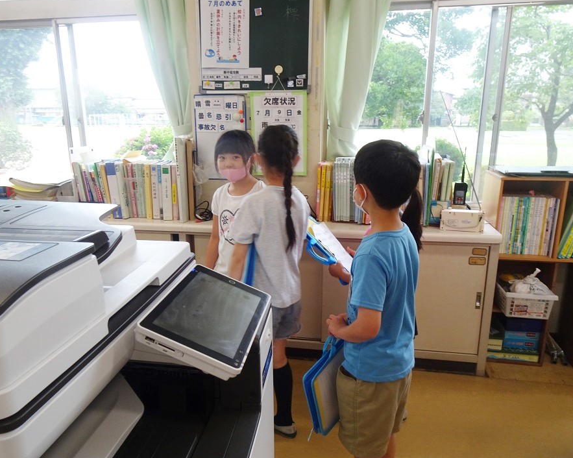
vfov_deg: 54.9
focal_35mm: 26
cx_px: 272
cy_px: 235
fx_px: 441
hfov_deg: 66.0
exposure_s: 1/30
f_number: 3.5
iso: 80
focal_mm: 4.1
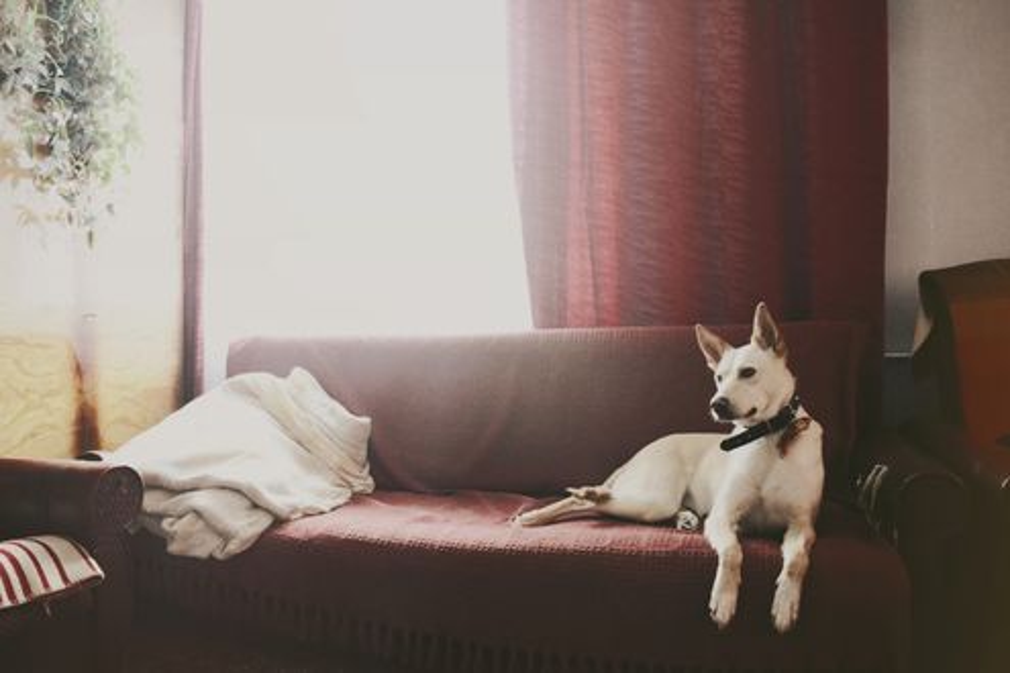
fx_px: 757
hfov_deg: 67.4
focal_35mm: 27
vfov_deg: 47.9
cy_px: 336
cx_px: 505
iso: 4000
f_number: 5.6
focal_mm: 18
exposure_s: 1/15
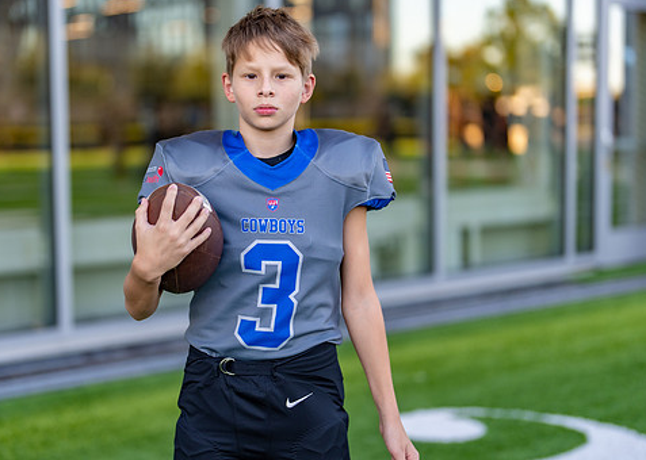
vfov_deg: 20.9
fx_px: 1247
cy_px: 234
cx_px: 272
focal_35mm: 68
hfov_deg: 29.0
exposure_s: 1/640
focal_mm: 50
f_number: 1.2
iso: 100
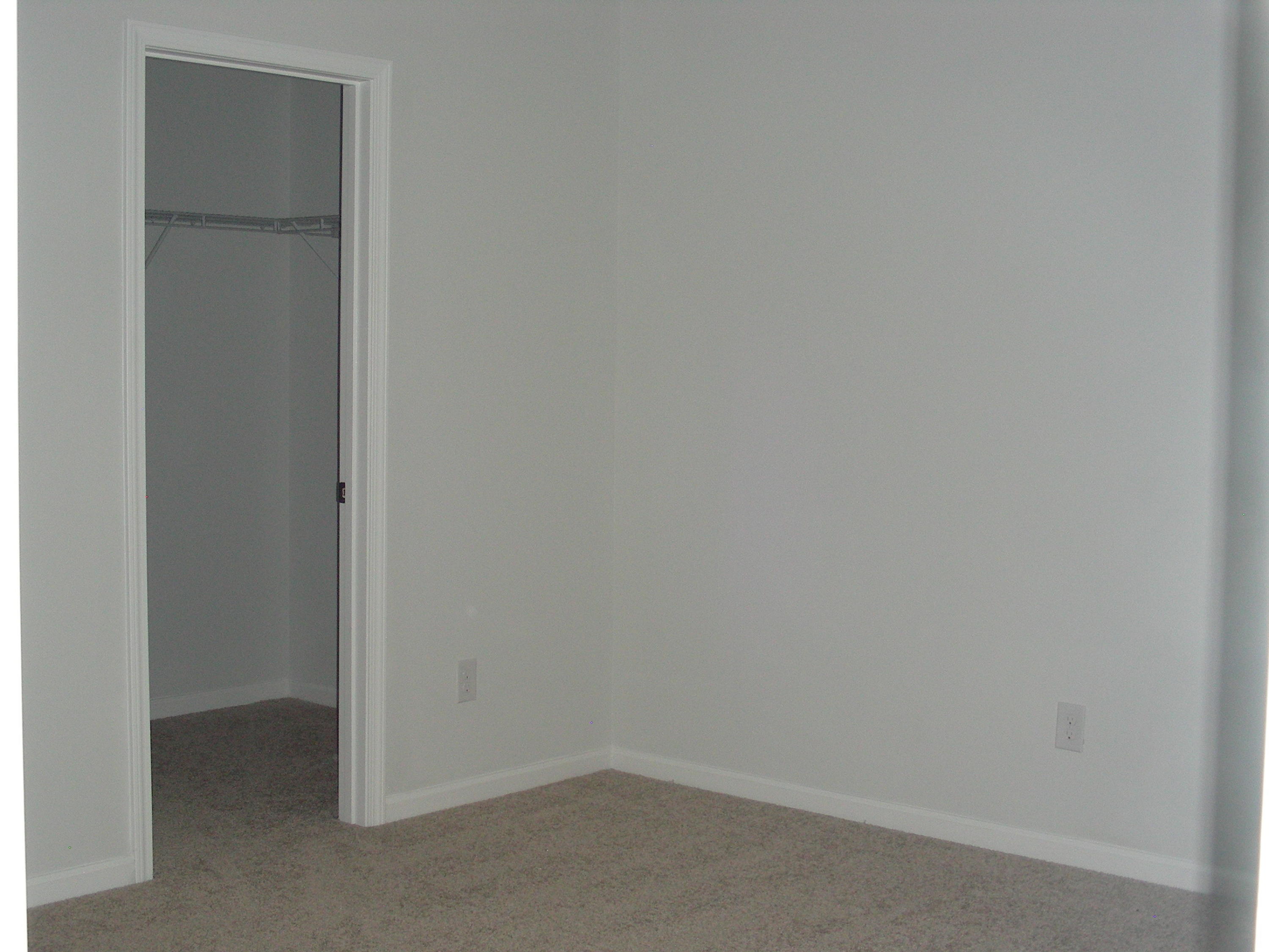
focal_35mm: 48
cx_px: 634
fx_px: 1760
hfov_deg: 39.7
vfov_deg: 30.3
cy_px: 476
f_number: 3.5
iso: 144
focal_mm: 8
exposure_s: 1/60.1
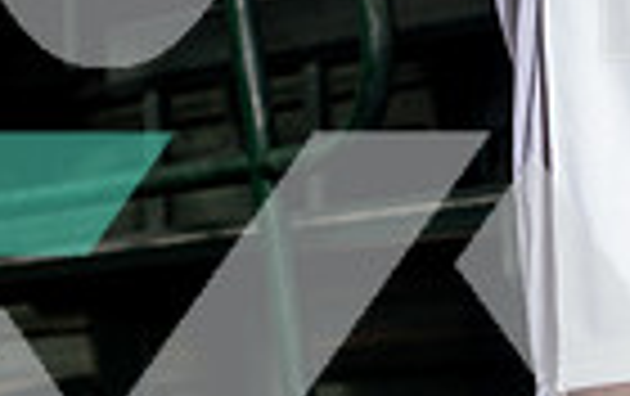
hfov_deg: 9.4
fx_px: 3766
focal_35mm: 219
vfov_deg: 6.0
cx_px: 864
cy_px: -173
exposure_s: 1/250
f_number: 8
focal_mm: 52
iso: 250
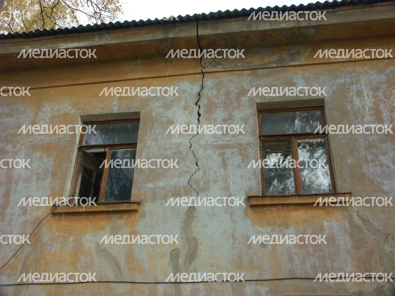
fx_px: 445
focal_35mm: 39
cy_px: 148
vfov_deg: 36.8
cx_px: 198
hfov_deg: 47.9
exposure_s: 1/320
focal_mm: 10.19
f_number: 7.1
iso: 400
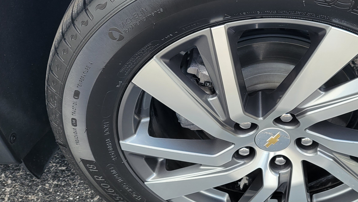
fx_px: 456
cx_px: 257
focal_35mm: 48
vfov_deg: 24.9
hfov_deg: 41.9
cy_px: 96
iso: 40
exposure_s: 1/300
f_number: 1.8
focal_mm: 5.4
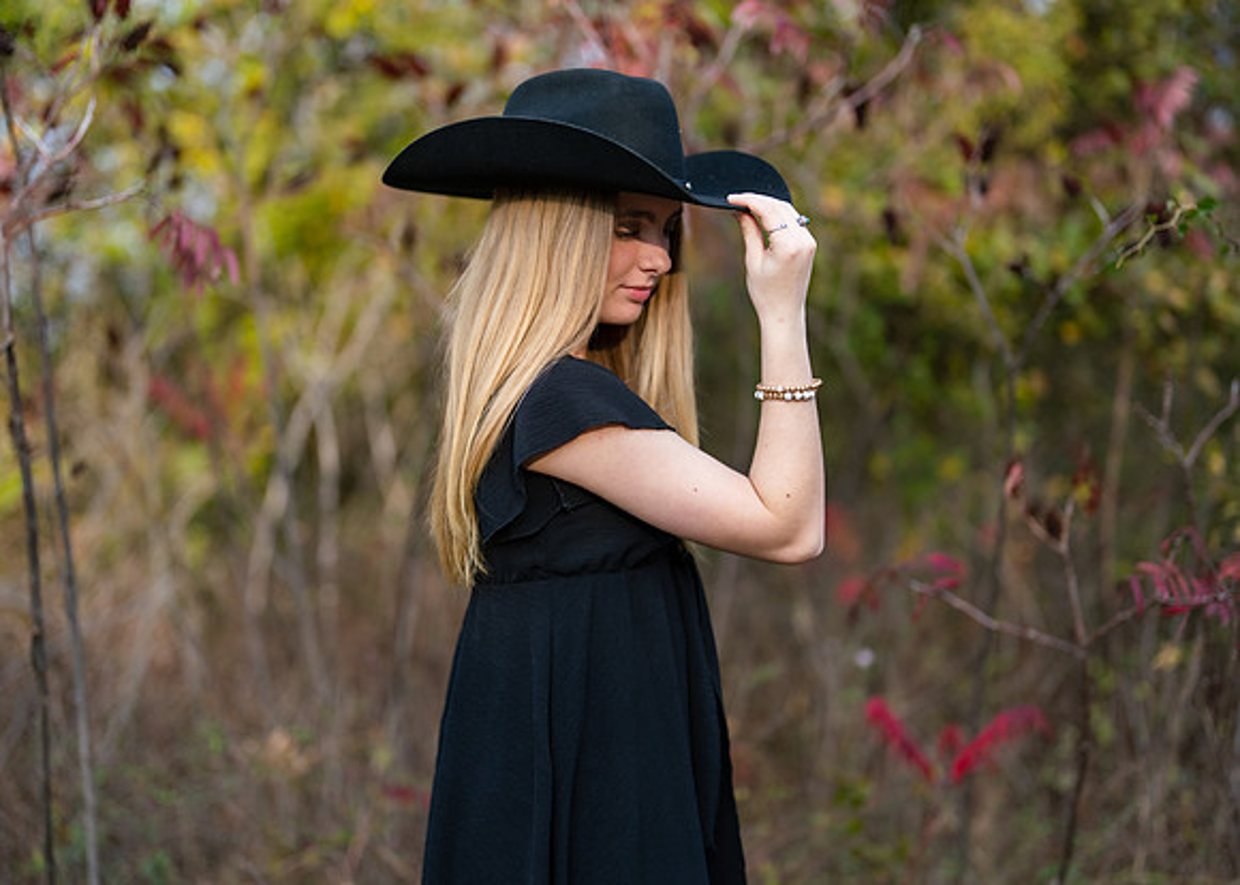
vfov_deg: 27.0
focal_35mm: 52
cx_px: 620
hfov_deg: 37.2
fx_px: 1845
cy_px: 442
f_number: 1.2
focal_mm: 50
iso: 100
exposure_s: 1/2500
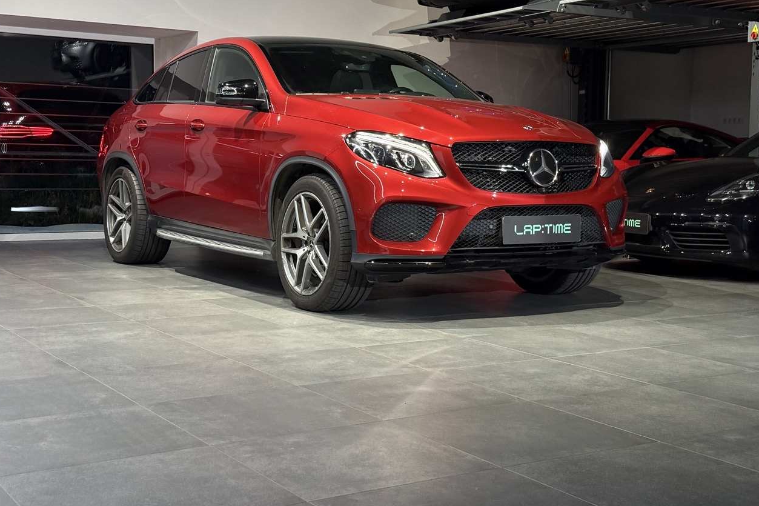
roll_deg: -1.0
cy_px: 231
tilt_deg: -3.8
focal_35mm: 51
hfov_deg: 38.9
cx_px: 379
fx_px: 1075
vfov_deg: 26.5
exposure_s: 1/48
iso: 200
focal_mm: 6.76
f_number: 1.78
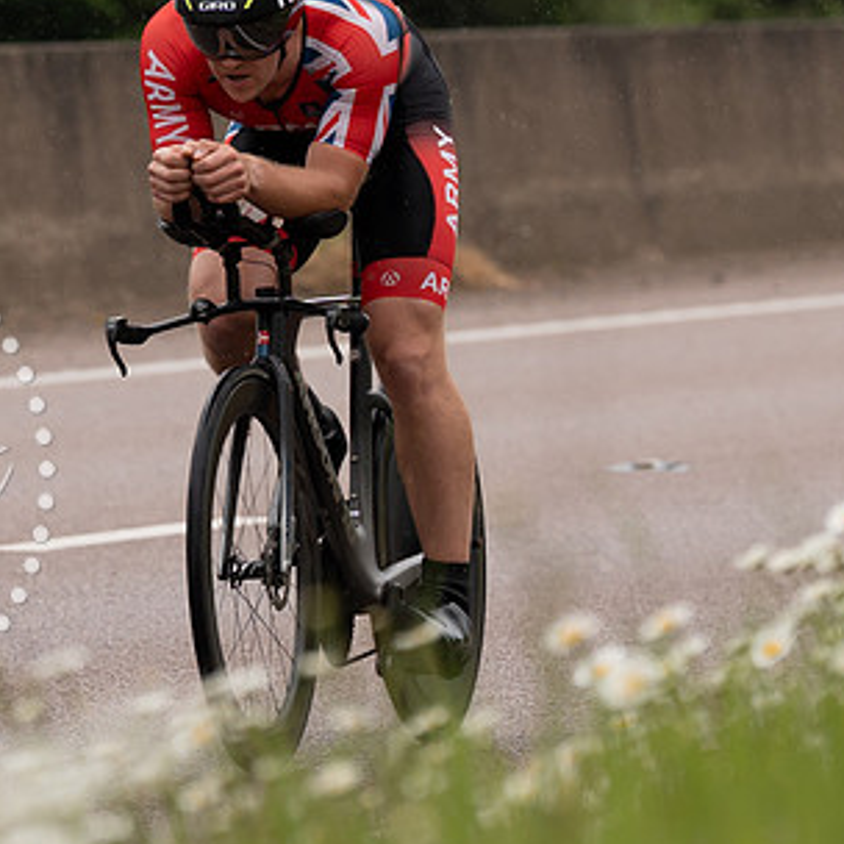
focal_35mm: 578
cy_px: 193
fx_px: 15944
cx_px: 359
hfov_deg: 3.0
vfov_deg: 3.0
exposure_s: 1/1000
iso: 250
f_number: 3.5
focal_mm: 152
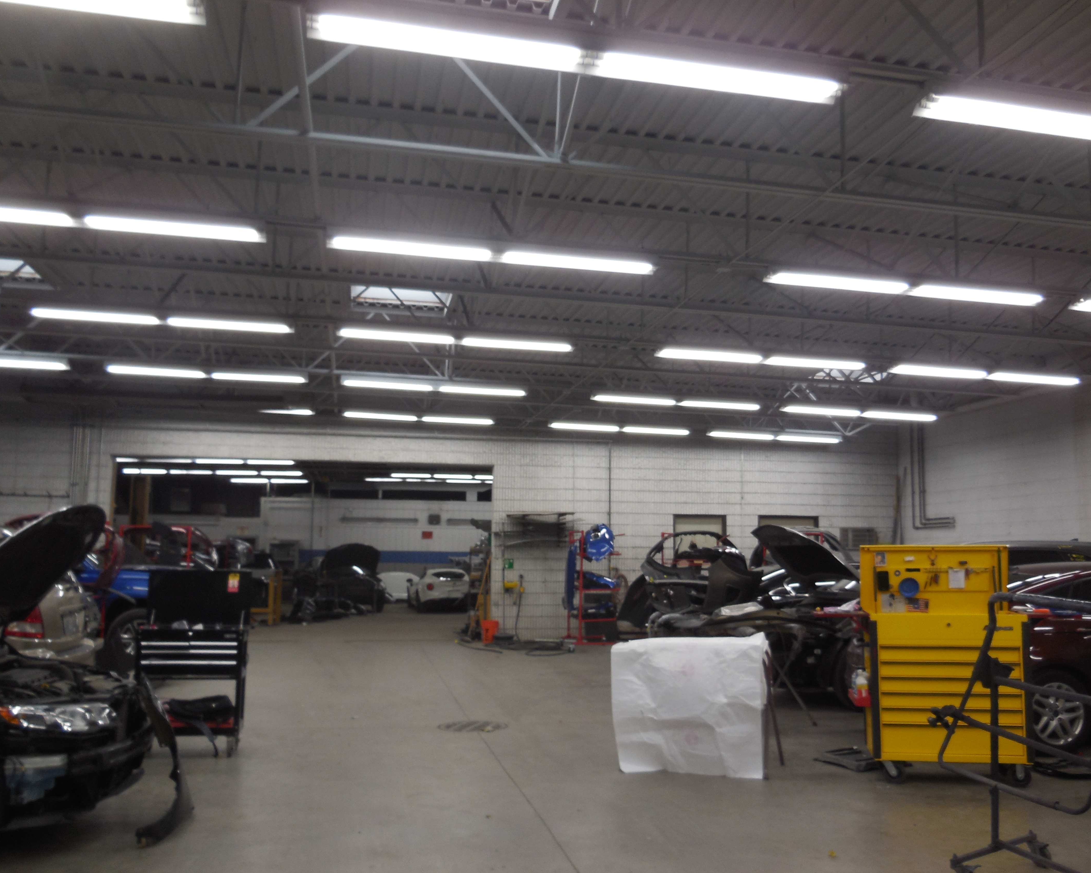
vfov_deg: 45.8
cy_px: 443
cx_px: 582
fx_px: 1033
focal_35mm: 32
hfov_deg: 55.6
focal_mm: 5.3
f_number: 3.2
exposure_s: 1/50
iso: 125
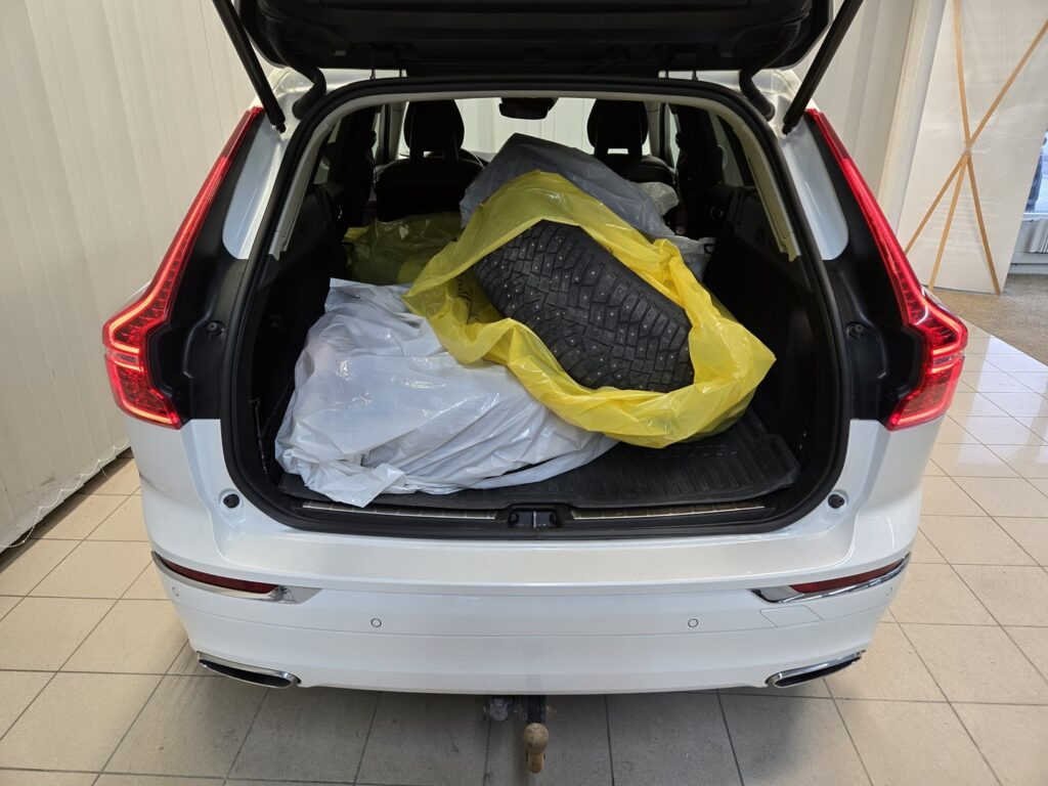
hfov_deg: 73.9
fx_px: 696
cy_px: 393
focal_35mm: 23
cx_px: 524
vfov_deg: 58.9
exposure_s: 1/100
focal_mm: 5.4
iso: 160
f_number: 1.8
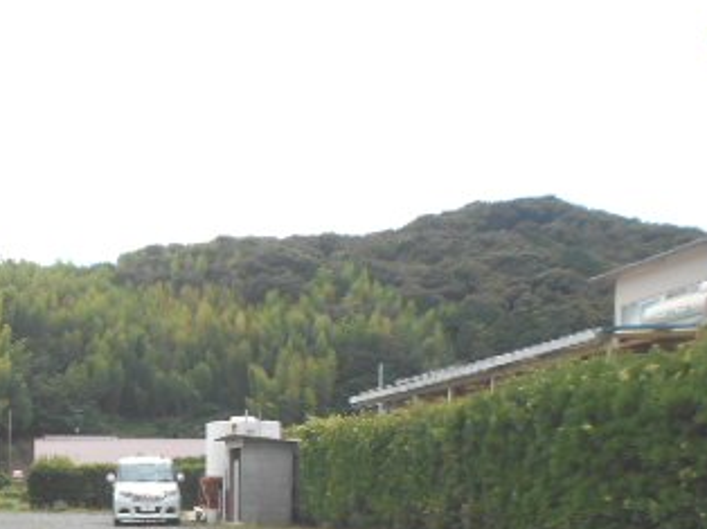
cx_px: 83
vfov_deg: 26.2
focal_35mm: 53
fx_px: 1082
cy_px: 513
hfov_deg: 34.4
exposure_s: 1/640
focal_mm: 4.6
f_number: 3.2
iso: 80
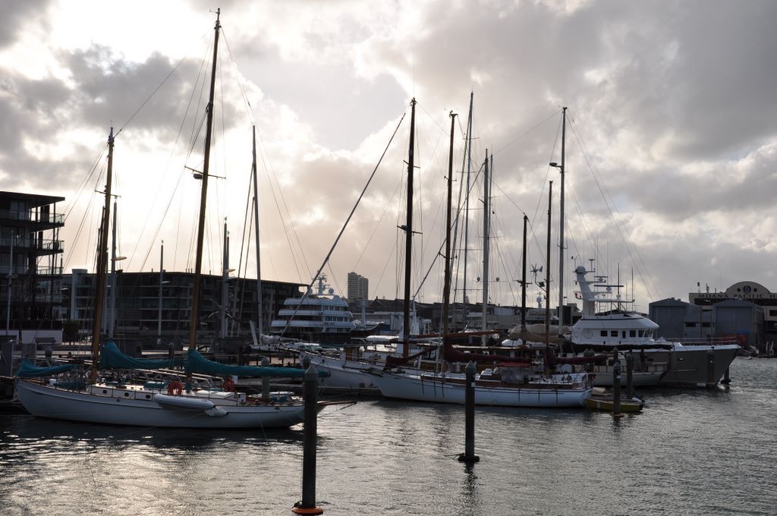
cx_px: 388
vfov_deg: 28.0
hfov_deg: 41.2
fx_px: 1035
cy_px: 258
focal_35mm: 48
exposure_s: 1/500
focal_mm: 32
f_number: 11
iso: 200
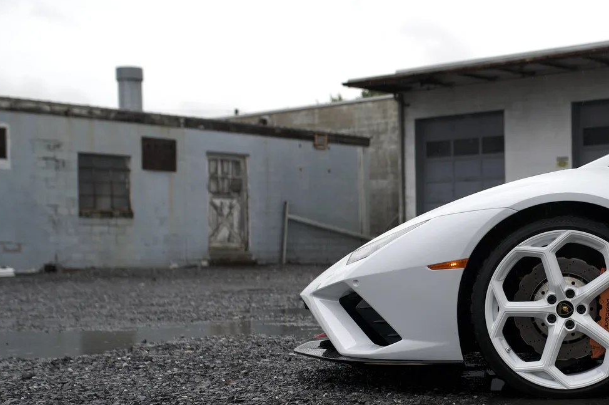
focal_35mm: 69
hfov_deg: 27.8
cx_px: 581
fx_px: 1167
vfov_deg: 19.6
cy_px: 280
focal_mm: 35
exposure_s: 1/400
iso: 160
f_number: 3.2
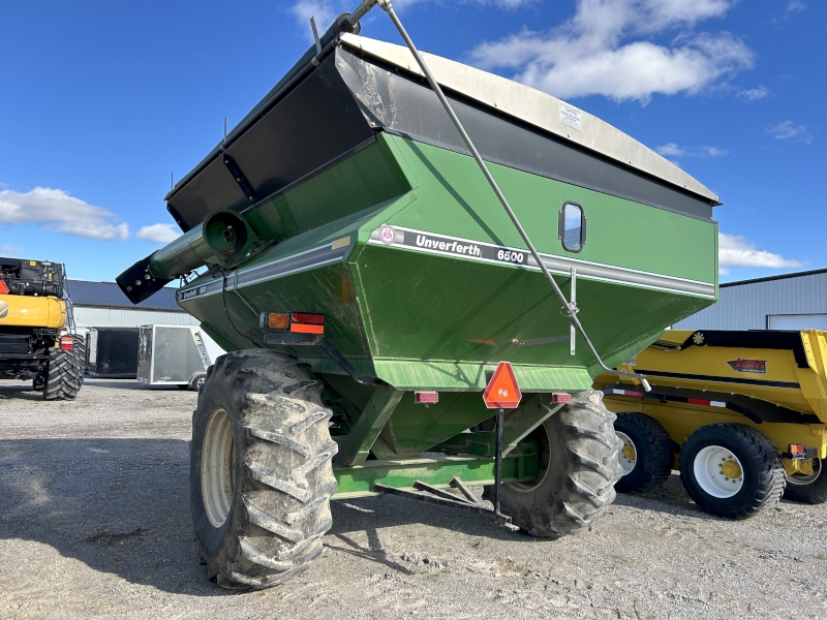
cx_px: 414
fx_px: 621
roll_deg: -0.3
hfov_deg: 67.3
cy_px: 310
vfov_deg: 53.1
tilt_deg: +7.1
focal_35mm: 26
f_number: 1.5
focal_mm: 5.7
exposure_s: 1/1724
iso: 50
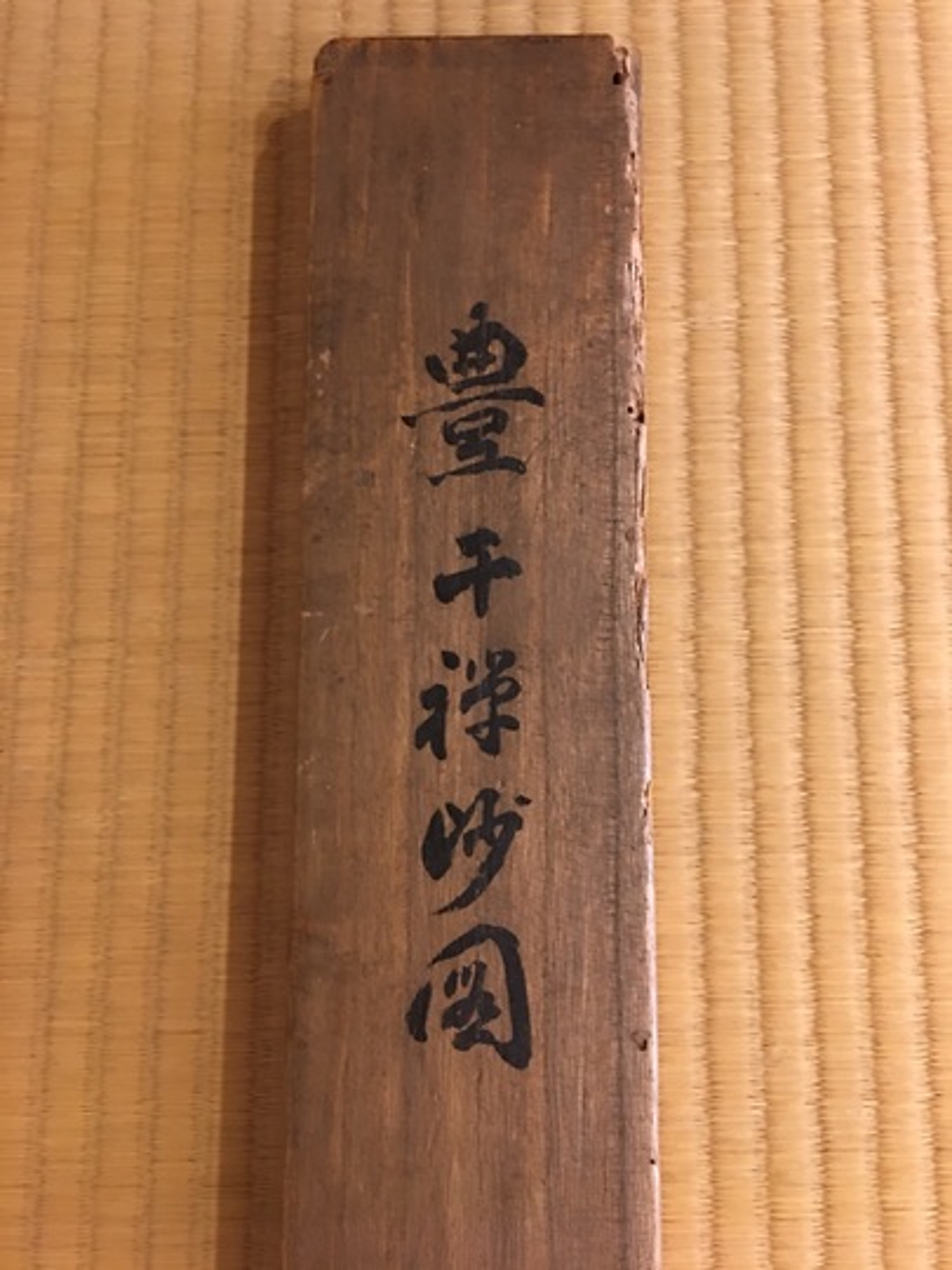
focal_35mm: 29
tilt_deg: -81.2
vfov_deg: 61.7
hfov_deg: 48.2
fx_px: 1063
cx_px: 476
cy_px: 635
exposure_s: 1/4
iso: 100
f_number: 2.2
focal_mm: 4.15
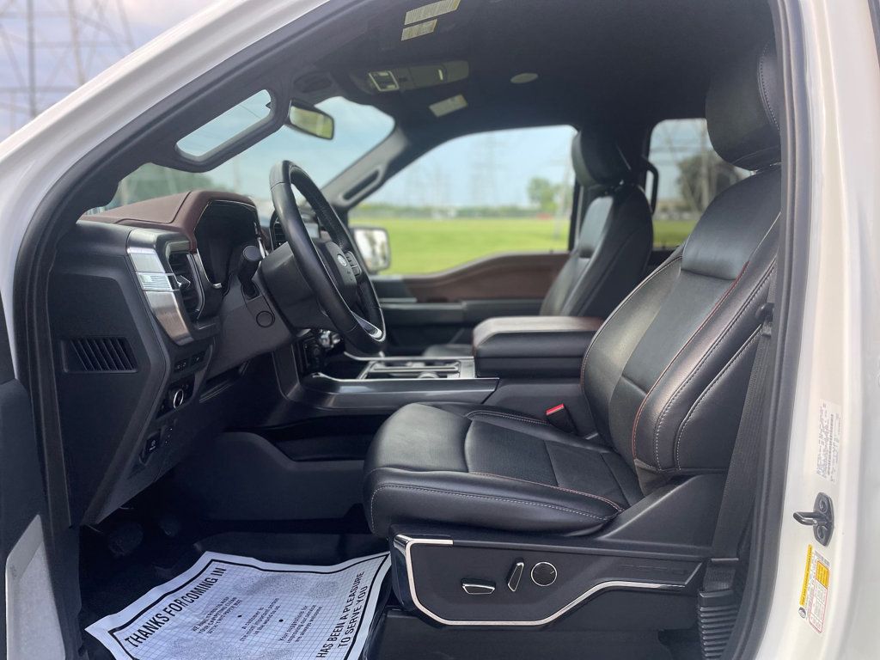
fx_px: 661
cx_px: 440
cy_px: 330
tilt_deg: -8.2
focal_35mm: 26
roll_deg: +0.1
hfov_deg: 67.3
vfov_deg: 53.1
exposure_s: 1/955
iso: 50
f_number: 1.6
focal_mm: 4.2
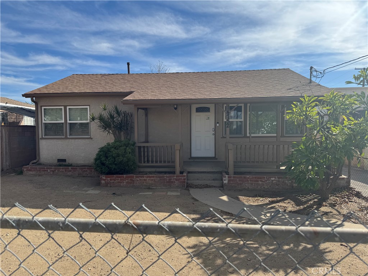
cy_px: 138
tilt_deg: -2.6
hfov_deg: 71.6
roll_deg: +0.6
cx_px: 184
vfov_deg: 56.8
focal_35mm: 24
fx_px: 255
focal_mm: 6.76
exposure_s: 1/4608
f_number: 1.78
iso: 80
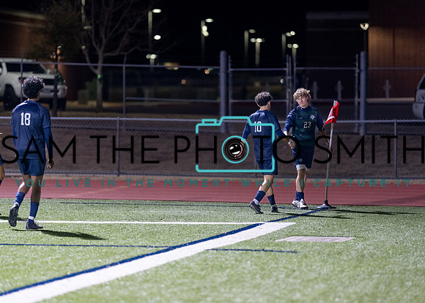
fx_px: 2021
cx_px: 211
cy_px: 164
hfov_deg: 12.0
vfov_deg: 8.6
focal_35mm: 167
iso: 2500
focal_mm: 135
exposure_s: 1/400
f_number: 1.8
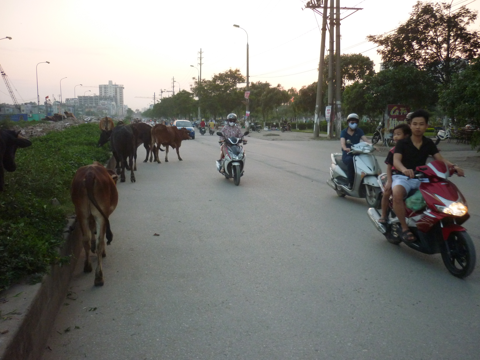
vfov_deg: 42.9
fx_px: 458
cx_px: 240
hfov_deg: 55.4
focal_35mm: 33
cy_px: 180
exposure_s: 1/200
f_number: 2.8
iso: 320
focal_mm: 5.5
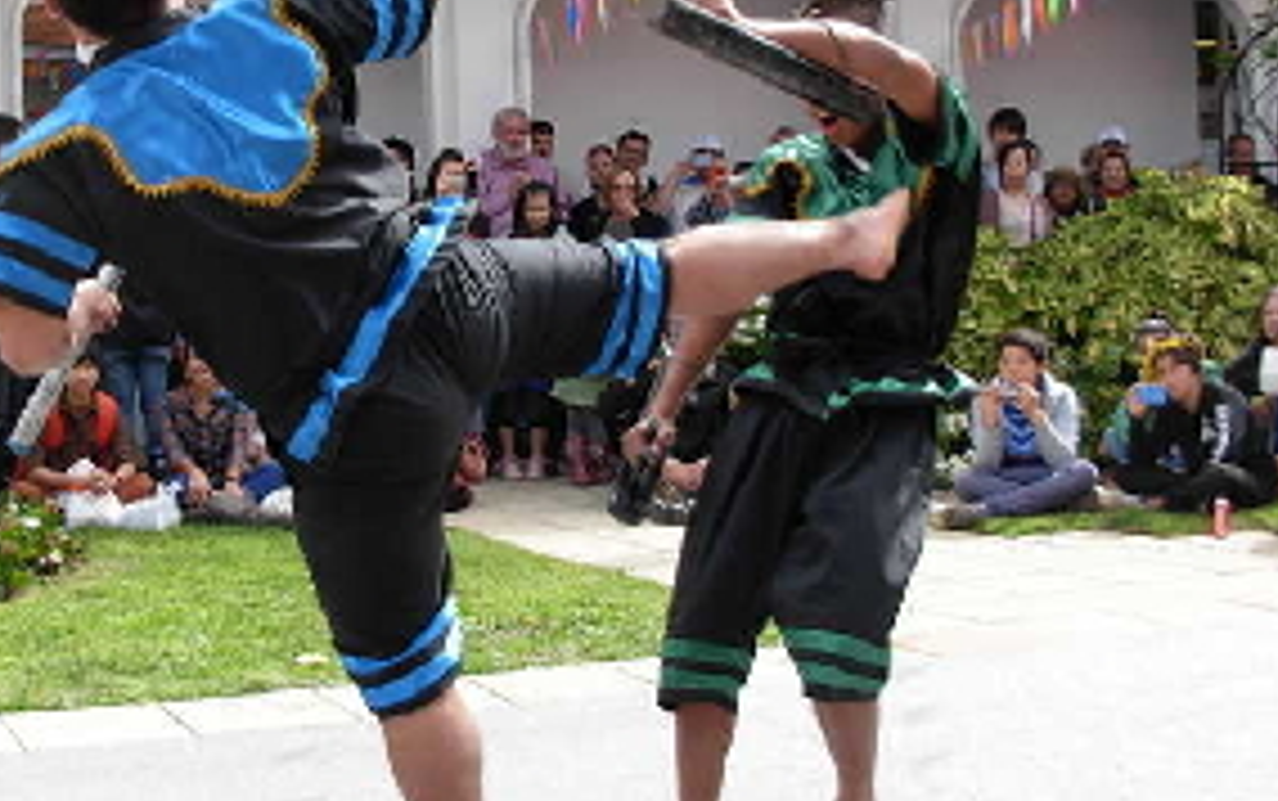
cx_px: 252
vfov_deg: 19.1
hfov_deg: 29.5
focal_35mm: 68
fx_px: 2370
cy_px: 252
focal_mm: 6.3
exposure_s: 1/418
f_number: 2.9
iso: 79
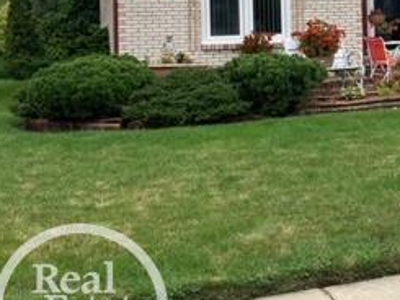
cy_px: 8
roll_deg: +1.2
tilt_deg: +3.2
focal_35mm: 73
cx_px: 514
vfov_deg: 19.7
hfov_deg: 23.6
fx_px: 844
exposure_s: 1/558
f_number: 1.8
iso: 20
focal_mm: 3.99
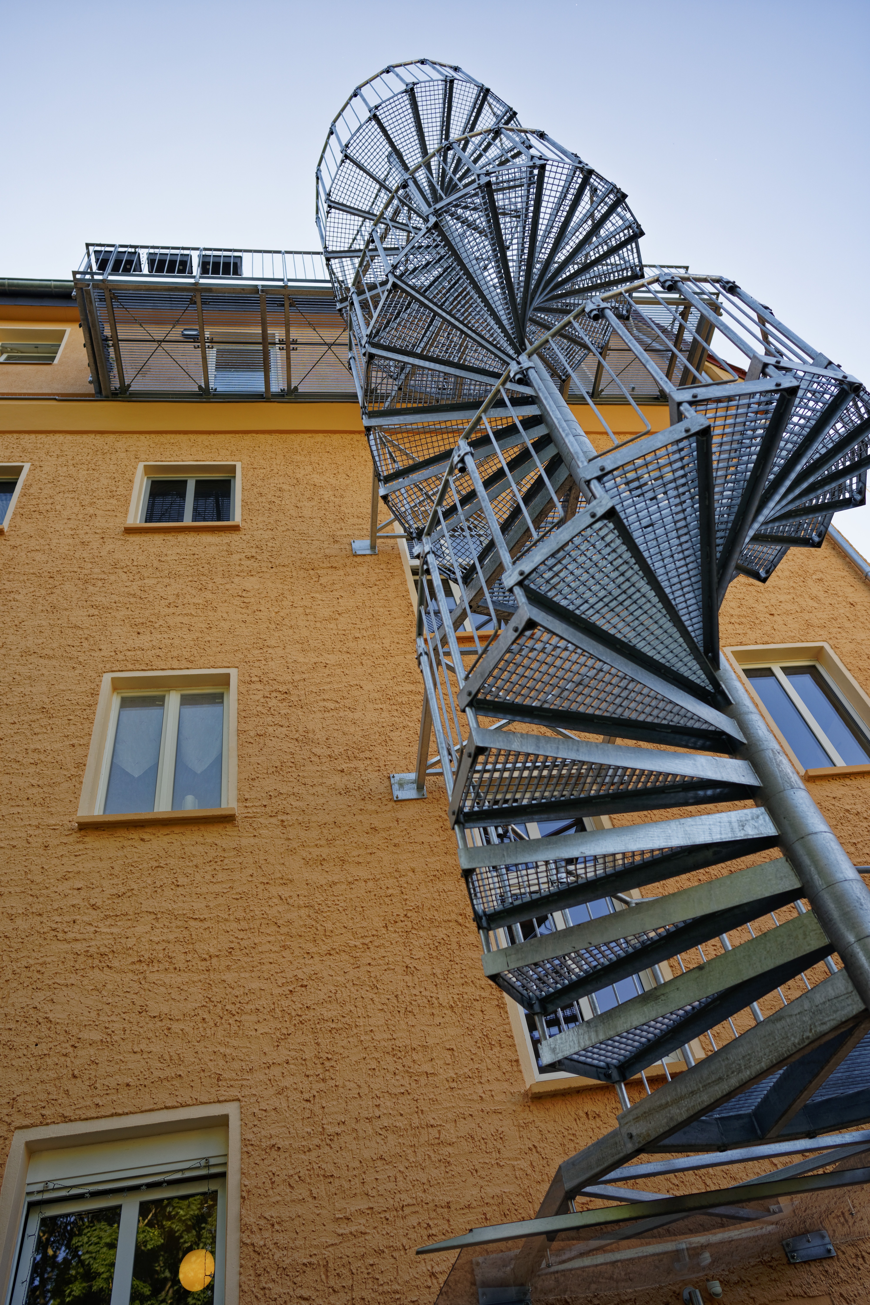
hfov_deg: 53.1
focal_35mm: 24
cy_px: 652
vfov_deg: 73.7
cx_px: 435
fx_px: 870
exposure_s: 1/400
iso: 100
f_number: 2.8
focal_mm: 24
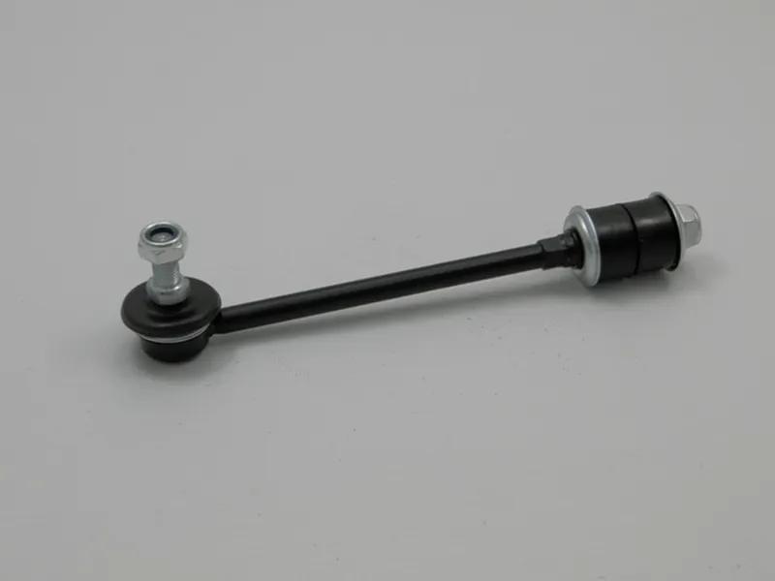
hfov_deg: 23.8
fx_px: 1836
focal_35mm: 82
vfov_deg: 18.0
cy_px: 290
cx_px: 388
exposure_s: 1/160
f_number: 4.2
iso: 125
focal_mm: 14.6
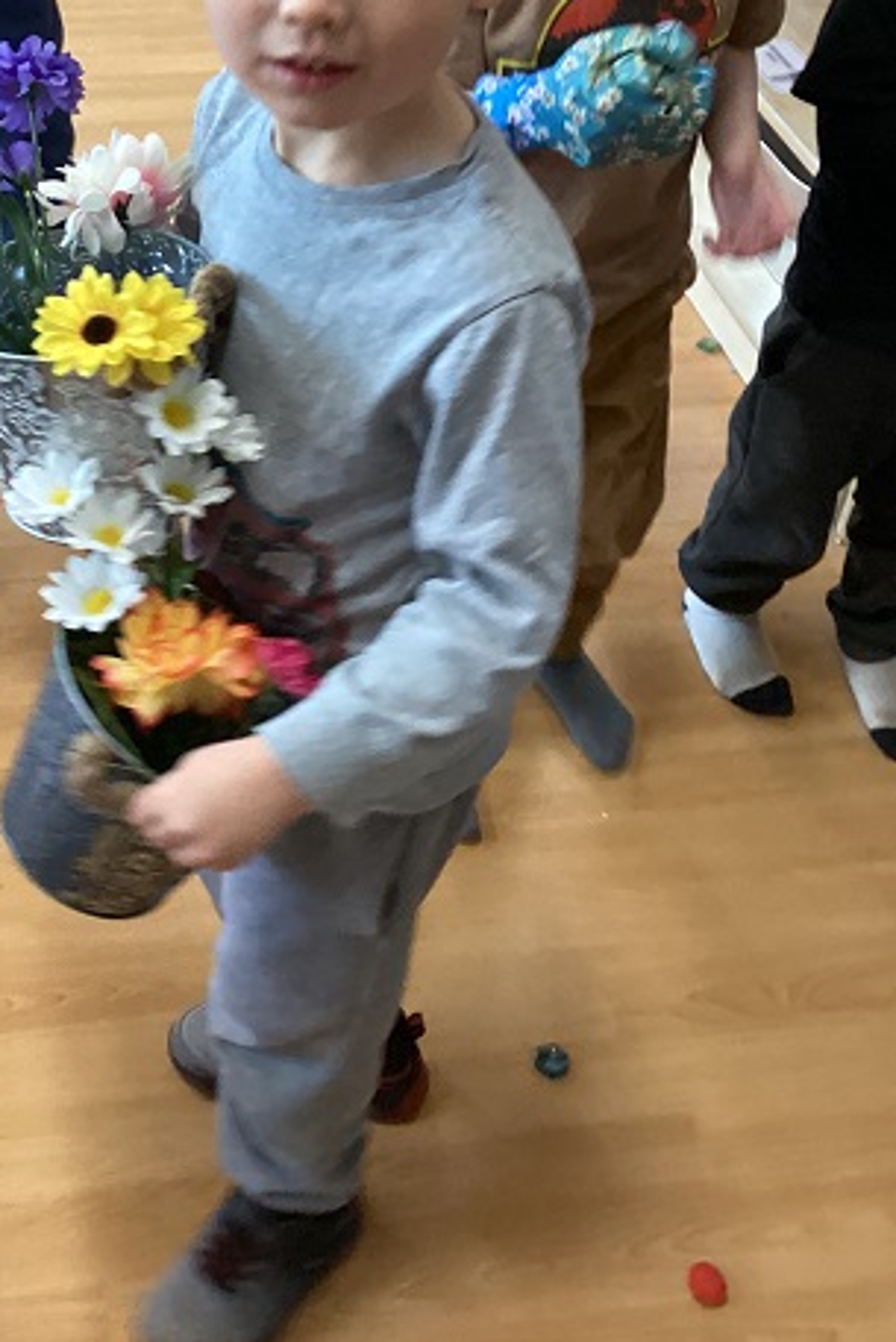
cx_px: 170
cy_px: 402
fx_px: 1753
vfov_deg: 41.1
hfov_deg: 28.0
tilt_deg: -37.7
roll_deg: -0.7
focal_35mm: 47
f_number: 2.4
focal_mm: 3.3
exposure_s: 1/50
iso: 250
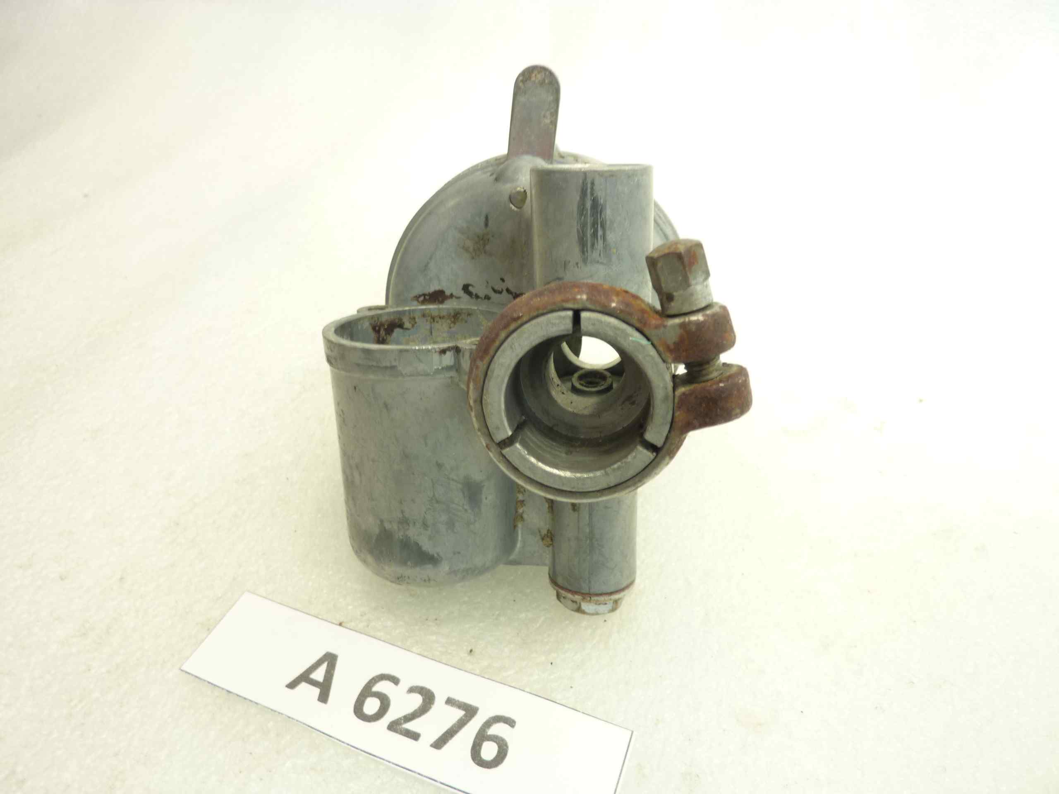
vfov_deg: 54.9
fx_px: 765
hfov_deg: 69.4
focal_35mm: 25
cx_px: 530
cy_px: 397
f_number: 3.3
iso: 125
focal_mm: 4.1
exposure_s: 1/13
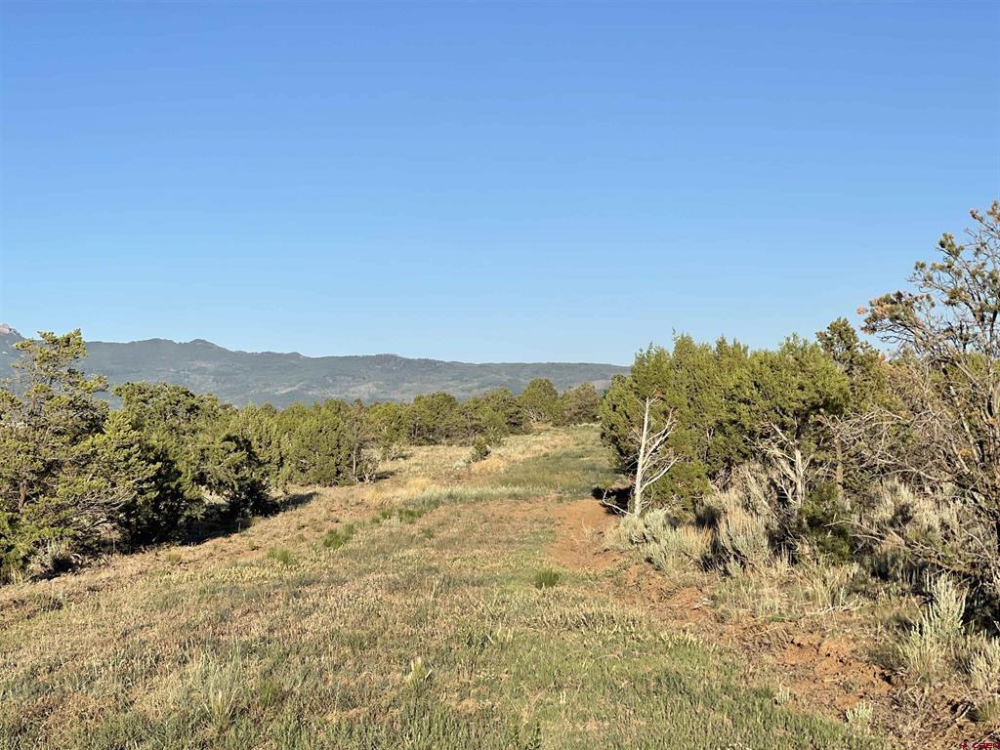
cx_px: 500
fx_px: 1849
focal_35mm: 64
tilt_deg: +2.3
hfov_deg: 30.3
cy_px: 375
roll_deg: +1.0
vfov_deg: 22.9
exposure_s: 1/1309
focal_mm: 7.5
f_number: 2.2
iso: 20
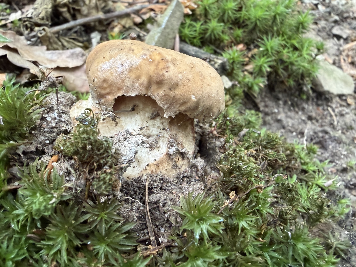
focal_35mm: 26
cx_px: 178
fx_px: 267
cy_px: 134
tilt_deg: -61.0
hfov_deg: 67.3
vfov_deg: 53.1
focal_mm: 2.22
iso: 320
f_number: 2.2
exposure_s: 1/67
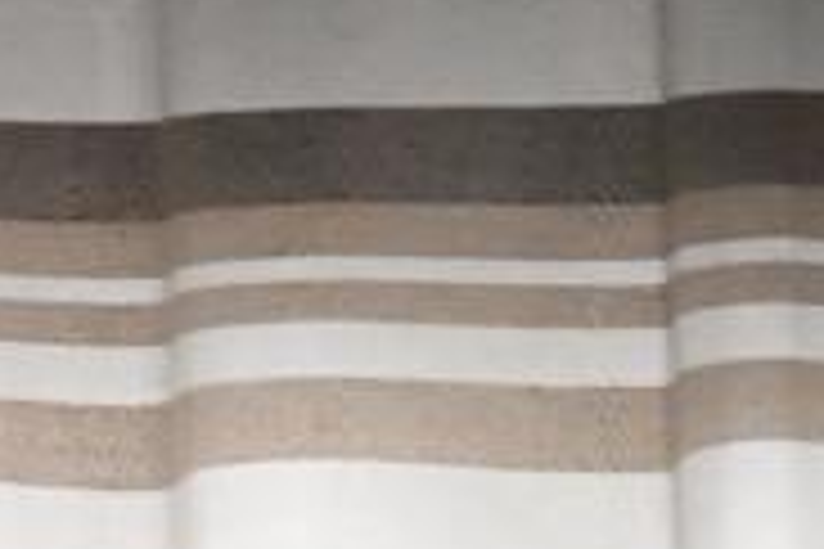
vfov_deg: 5.9
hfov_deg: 7.9
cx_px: -1567
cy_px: -104
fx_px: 5264
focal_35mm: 230
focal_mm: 35
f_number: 2.8
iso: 25600
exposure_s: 1/100
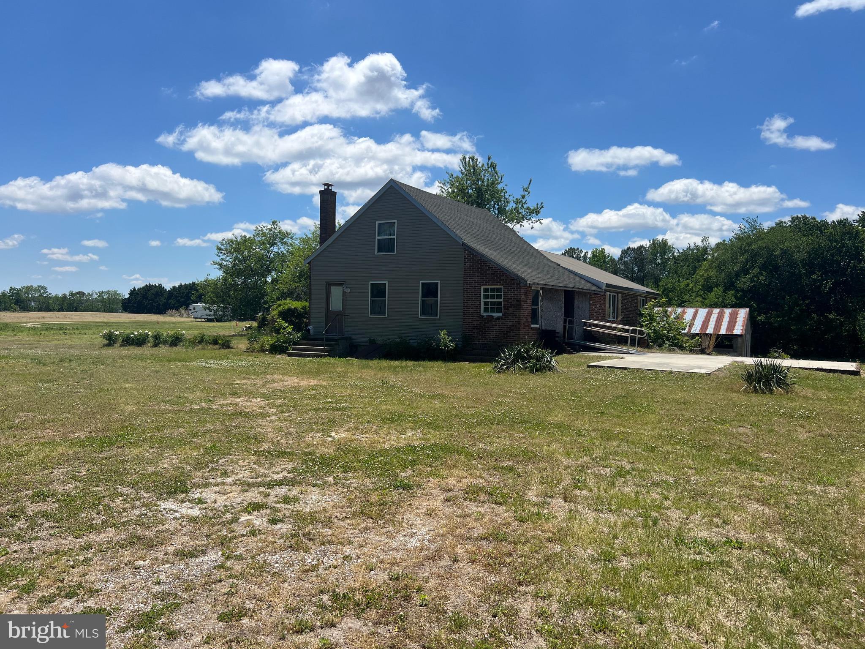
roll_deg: -2.2
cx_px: 432
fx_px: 650
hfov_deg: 67.3
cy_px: 324
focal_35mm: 26
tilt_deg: -1.8
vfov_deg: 53.1
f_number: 1.5
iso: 50
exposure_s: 1/6579
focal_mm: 5.7
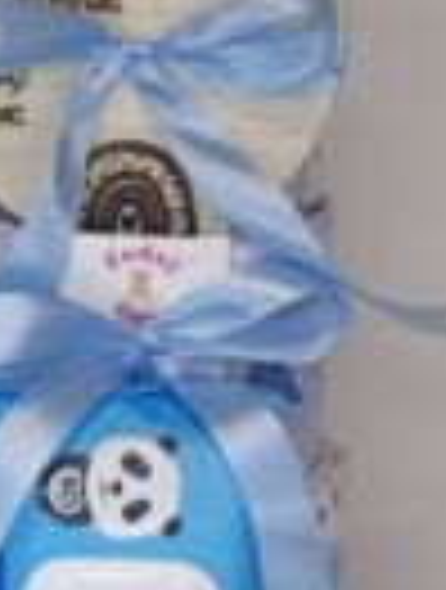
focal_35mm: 70
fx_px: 1197
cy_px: 500
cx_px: 149
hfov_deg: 21.0
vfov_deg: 27.0
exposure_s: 1/100
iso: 80
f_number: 1.8
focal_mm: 5.54
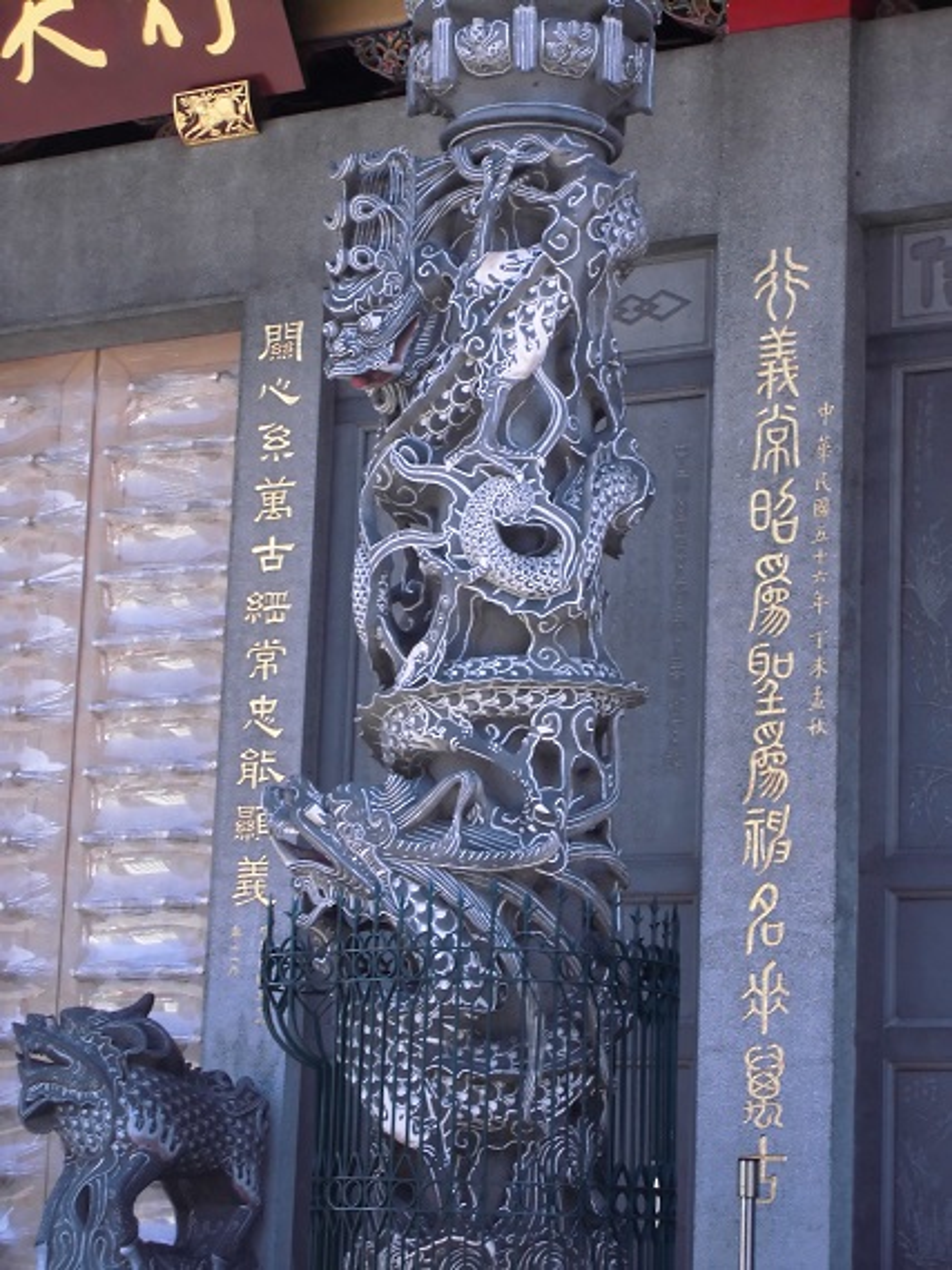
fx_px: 3156
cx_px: 476
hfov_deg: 17.2
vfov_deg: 22.8
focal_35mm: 86
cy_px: 635
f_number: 6.3
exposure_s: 1/60
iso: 100
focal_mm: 15.4
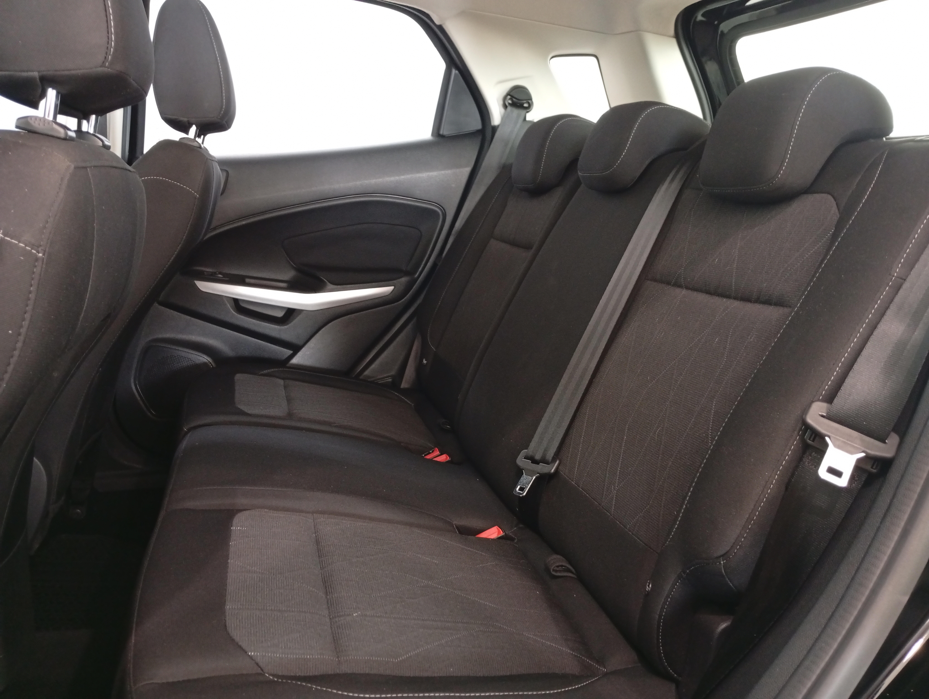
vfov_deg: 51.5
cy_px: 350
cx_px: 464
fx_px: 726
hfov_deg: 65.2
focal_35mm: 27
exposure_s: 1/20
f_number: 1.8
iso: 1101
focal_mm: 3.98
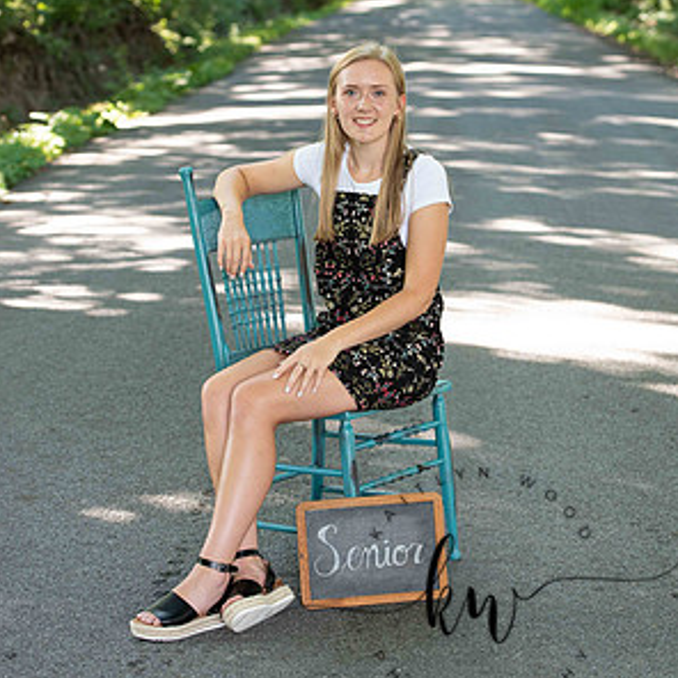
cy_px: 222
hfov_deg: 17.9
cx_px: 341
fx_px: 2149
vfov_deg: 17.9
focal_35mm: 97
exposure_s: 1/200
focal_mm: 75
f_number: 3.5
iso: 640
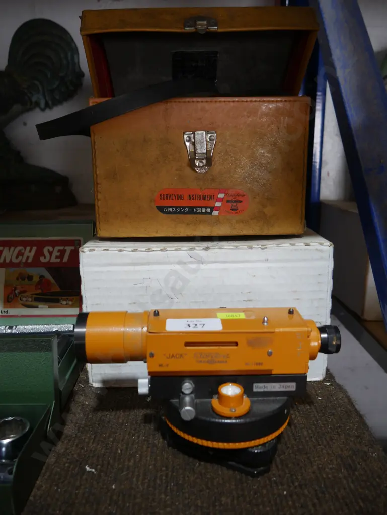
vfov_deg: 63.4
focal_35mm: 28
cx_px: 194
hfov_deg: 49.8
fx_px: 417
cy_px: 258
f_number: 3.5
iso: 200
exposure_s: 1/60
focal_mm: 14
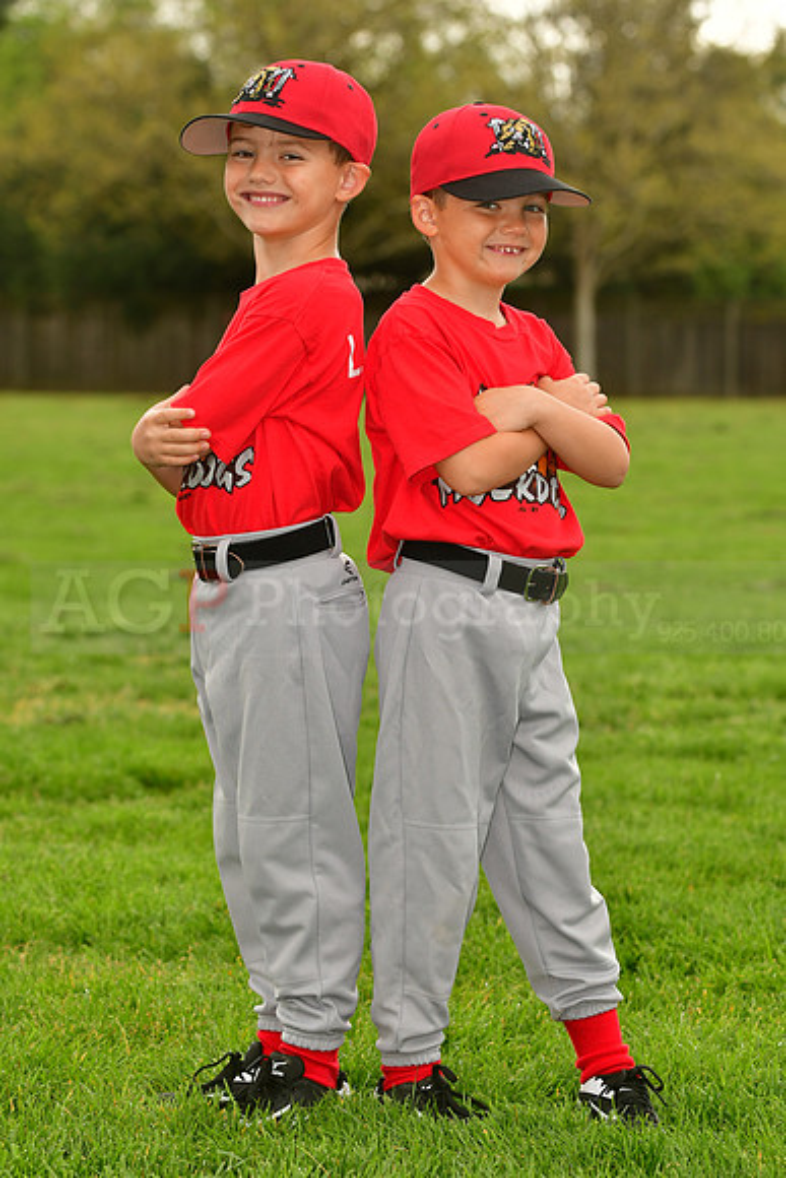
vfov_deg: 14.0
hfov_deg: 9.3
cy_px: 589
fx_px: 4811
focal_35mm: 147
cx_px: 393
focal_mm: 98
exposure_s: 1/500
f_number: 5
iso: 200
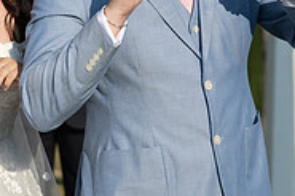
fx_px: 2423
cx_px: 149
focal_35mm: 296
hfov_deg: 7.0
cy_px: 27
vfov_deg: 4.6
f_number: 4
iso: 100
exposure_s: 1/1000
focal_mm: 78
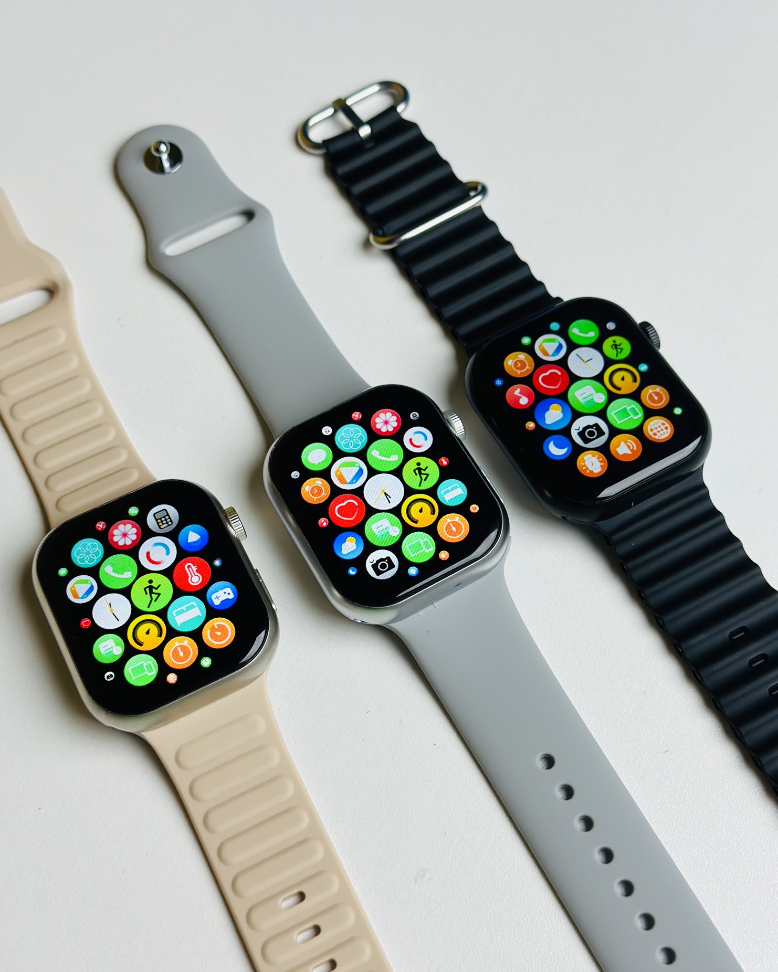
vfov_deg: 36.7
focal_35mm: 51
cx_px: 392
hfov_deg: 29.7
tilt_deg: -62.4
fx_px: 1468
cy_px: 491
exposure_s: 1/121
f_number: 1.78
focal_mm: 6.86
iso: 125
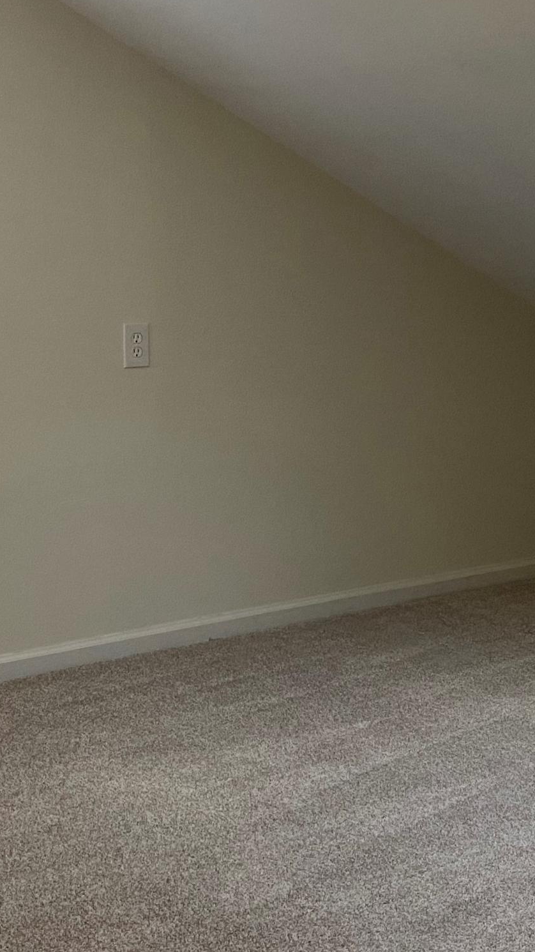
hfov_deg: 21.1
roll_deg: +0.4
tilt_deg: -4.1
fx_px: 1438
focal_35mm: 57
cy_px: 332
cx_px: 236
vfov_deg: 36.3
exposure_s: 1/61
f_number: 1.8
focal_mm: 4.25
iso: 125
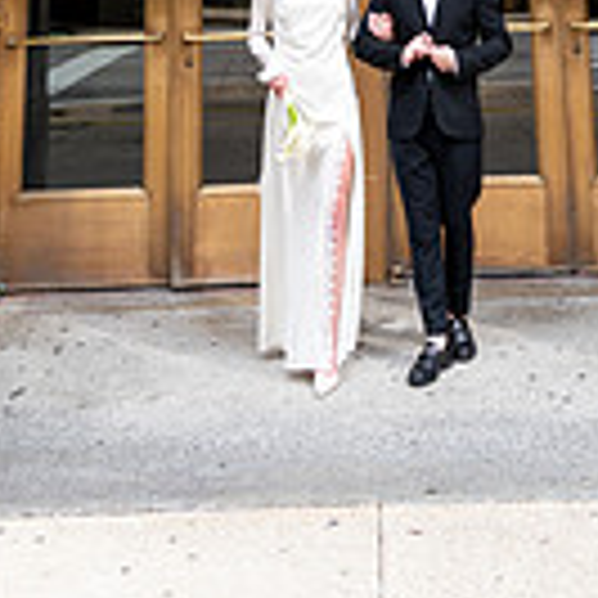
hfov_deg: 25.0
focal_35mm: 69
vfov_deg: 20.0
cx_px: 362
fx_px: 1349
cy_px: -396
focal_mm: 24
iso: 100
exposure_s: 1/250
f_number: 2.8
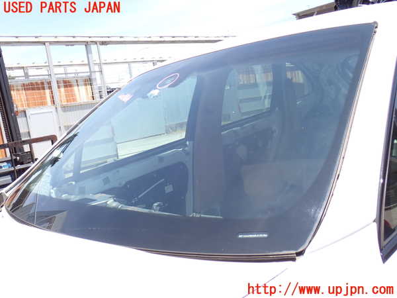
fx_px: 413
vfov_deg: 39.7
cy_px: 149
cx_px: 198
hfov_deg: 51.4
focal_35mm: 36
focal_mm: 6.37
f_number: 3.5
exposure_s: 1/320
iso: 100
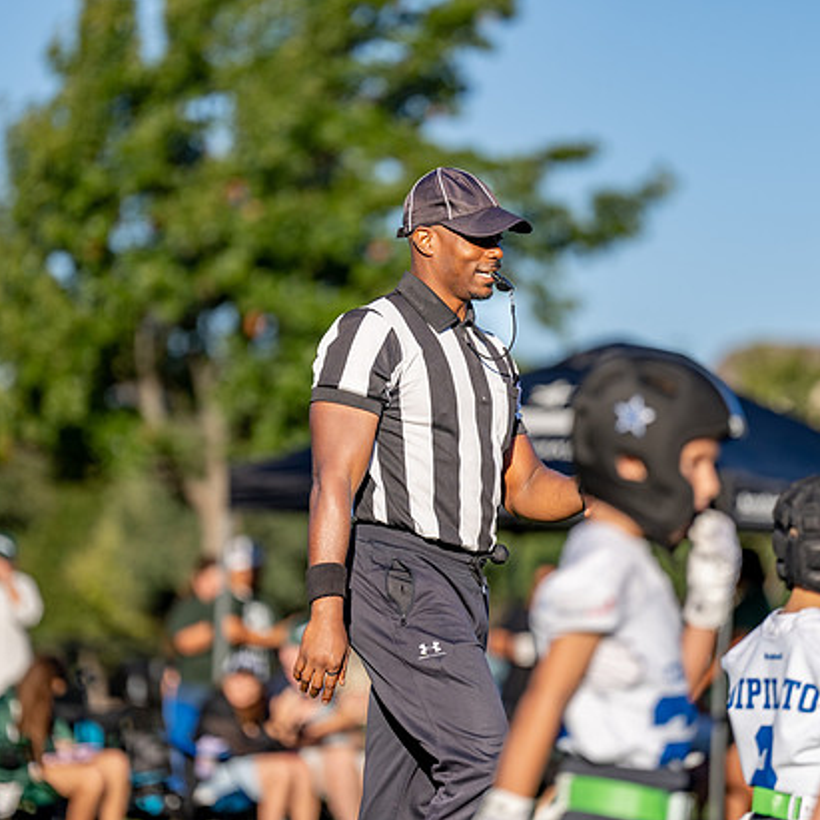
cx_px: 427
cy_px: 411
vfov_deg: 8.1
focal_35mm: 216
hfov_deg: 8.1
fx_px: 5789
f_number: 2.8
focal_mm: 168
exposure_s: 1/2000
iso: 100
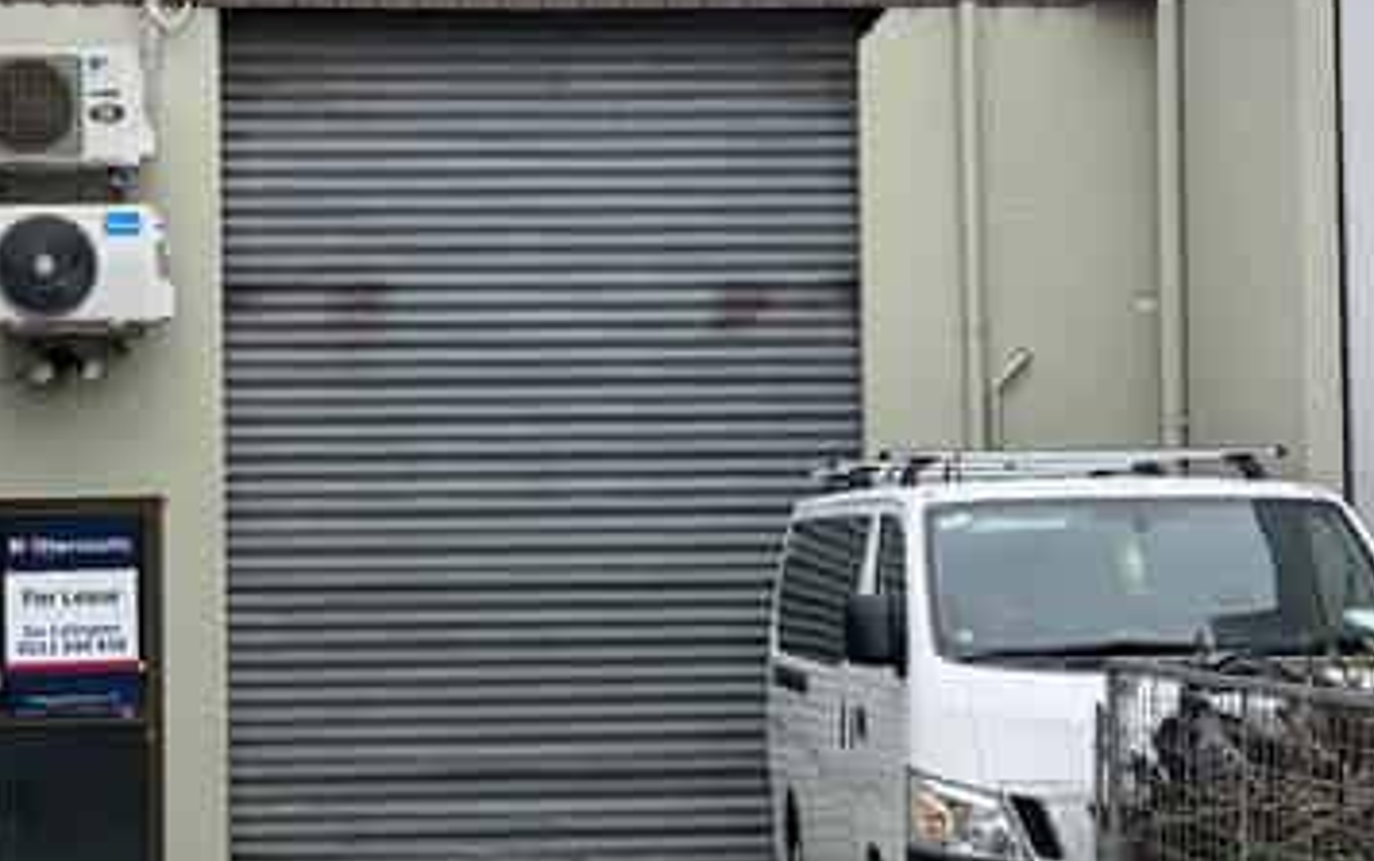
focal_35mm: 47
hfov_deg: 42.6
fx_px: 1761
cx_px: 637
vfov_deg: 27.5
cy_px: 434
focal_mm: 6.76
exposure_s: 1/1770
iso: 80
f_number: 1.78
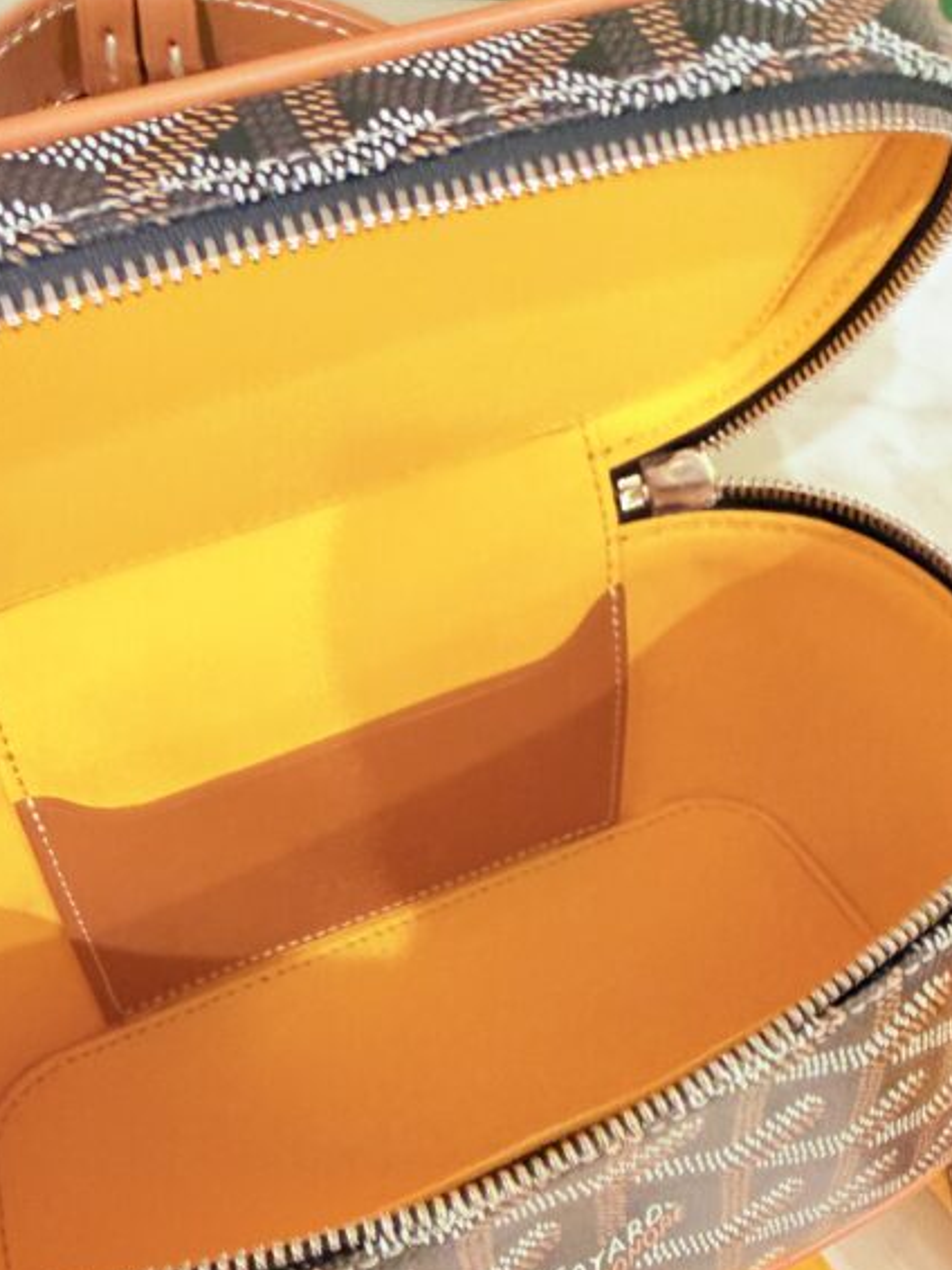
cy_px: 744
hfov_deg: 41.7
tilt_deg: -66.7
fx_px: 1246
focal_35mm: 34
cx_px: 409
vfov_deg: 53.7
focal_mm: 2.22
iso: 500
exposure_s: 1/60
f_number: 2.2
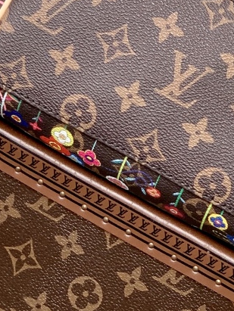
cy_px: 15
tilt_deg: -10.3
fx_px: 1638
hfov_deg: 8.2
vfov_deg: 10.8
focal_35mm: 182
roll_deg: -26.2
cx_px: 185
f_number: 2.4
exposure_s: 1/122
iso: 50
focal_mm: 6
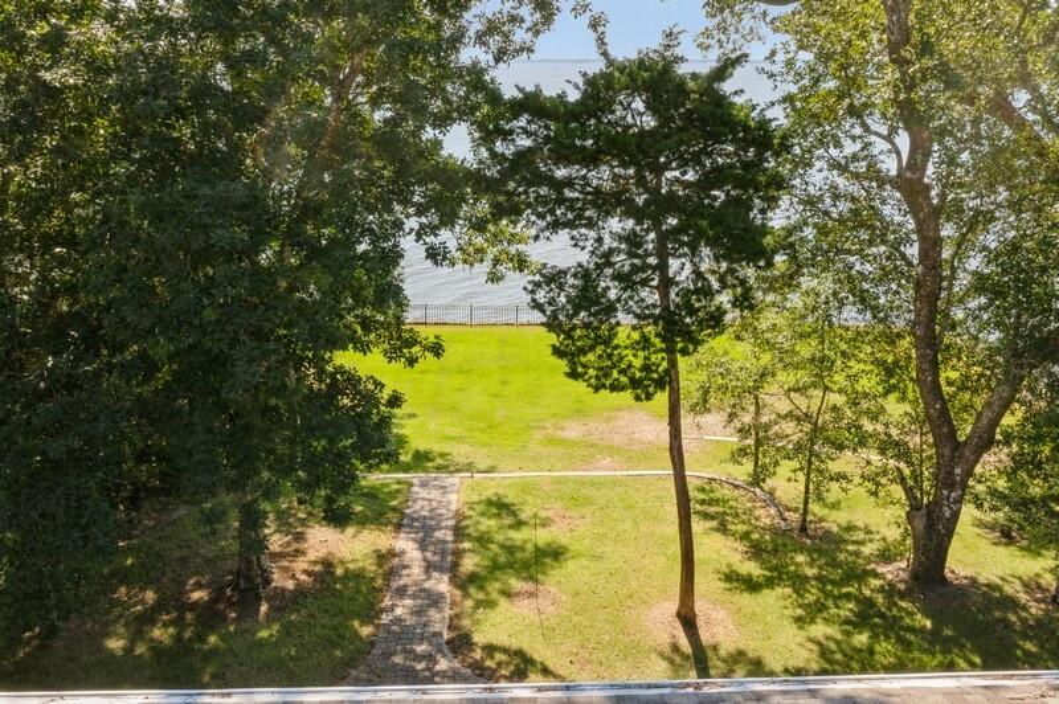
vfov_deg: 46.3
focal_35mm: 28
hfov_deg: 65.5
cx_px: 530
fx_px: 823
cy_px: 352
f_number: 9
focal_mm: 10.26
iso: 100
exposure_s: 1/120
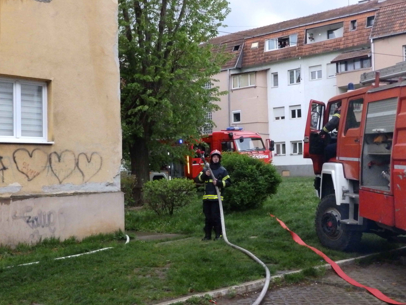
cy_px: 143
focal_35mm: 49
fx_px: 575
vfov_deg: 29.7
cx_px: 200
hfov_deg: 38.9
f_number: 4.5
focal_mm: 8.2
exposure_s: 1/200
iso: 1250
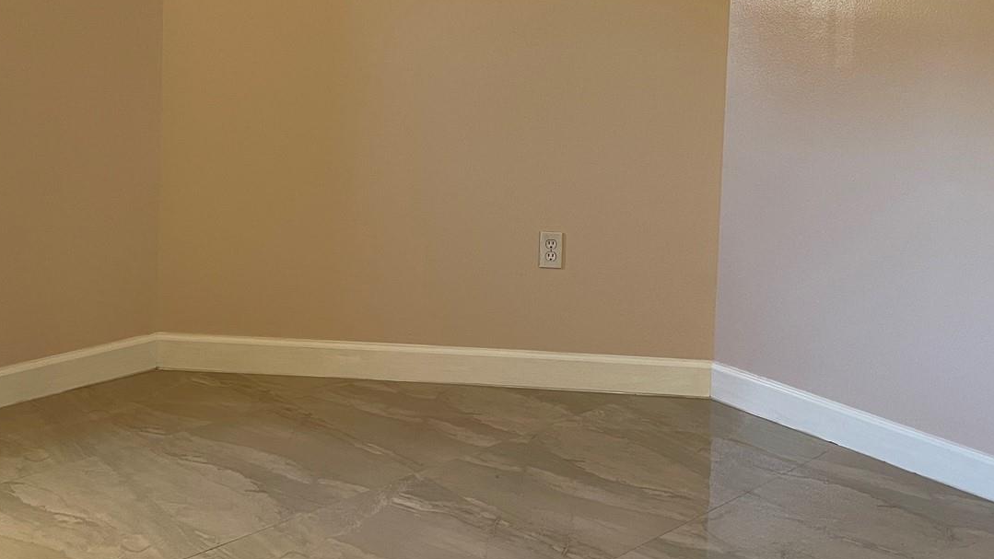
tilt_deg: -3.7
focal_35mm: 42
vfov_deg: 26.9
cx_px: 458
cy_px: 12
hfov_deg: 48.3
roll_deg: -2.1
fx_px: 1107
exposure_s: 1/60
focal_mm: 5.1
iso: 125
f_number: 1.6
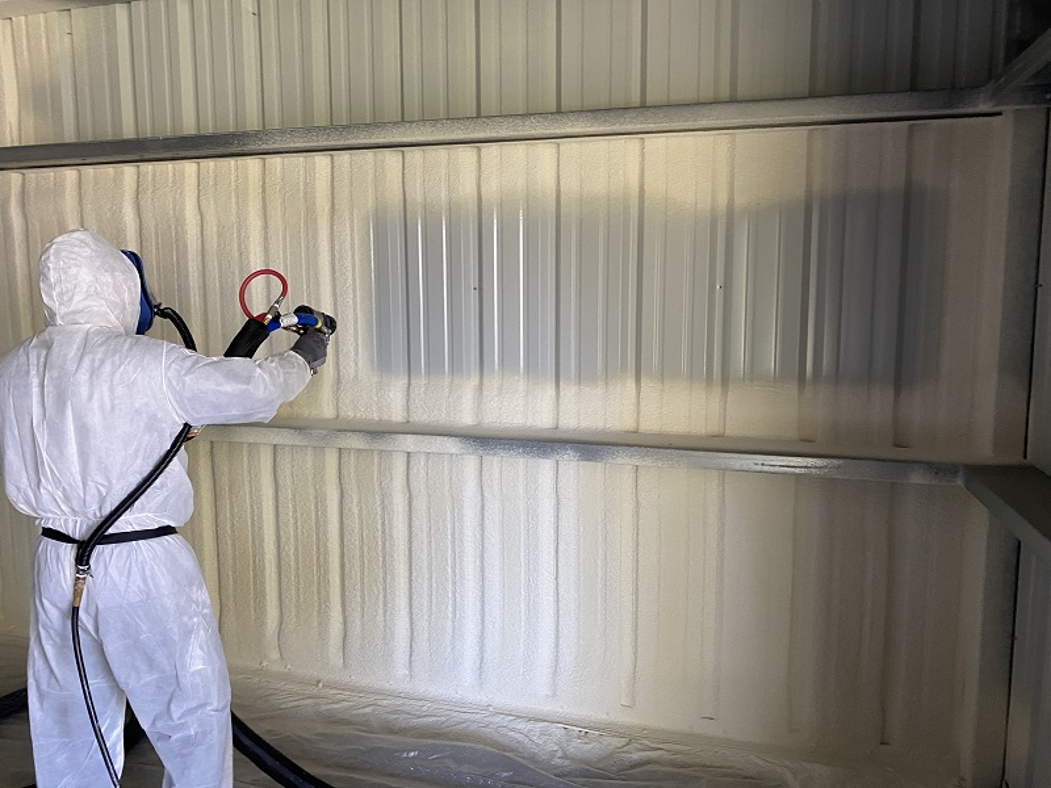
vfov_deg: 53.1
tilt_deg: -6.0
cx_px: 526
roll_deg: +0.1
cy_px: 394
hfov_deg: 67.3
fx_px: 789
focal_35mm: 26
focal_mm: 4.25
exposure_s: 1/60
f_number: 1.8
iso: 160
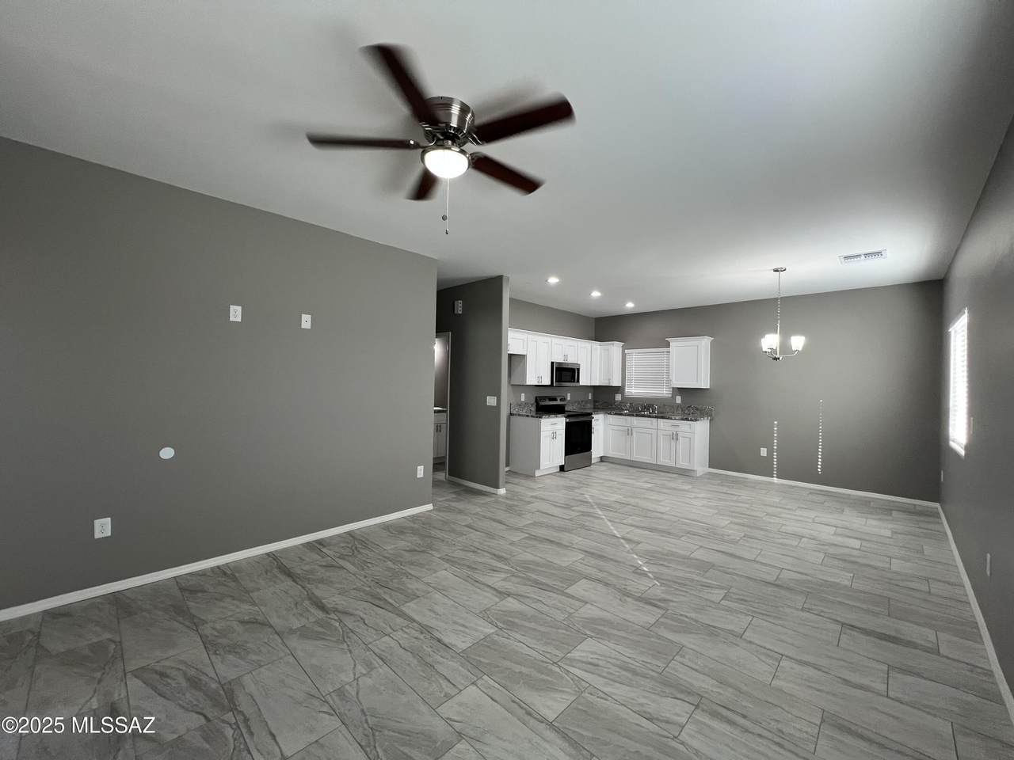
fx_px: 381
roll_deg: -1.1
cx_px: 507
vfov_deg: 89.9
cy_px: 380
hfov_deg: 106.2
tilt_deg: +1.6
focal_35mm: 13
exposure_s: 1/120
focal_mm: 1.57
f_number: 1.8
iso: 125
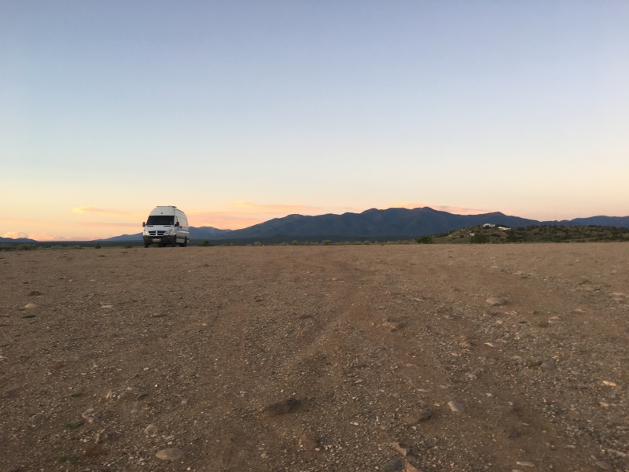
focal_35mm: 29
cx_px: 314
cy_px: 236
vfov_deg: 48.2
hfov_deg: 61.7
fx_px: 527
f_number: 2.2
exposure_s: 1/60
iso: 32
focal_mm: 4.15
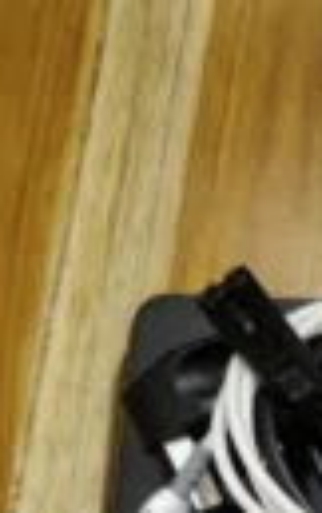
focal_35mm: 79
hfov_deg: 15.0
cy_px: 764
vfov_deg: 21.9
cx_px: 529
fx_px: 1106
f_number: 1.75
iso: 1494
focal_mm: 5.25
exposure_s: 1/33.3
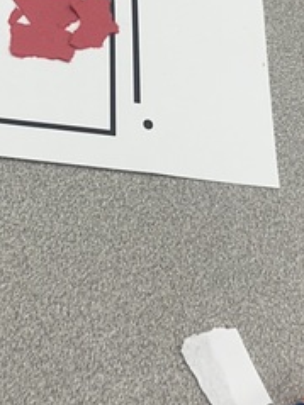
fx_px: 1207
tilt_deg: -52.4
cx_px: 53
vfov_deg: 18.3
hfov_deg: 14.3
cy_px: -49
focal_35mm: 103
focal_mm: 6.86
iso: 100
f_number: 1.78
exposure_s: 1/120
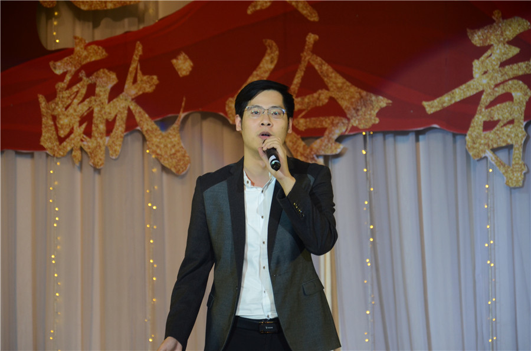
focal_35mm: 158
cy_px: 176
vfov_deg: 8.7
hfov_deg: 13.1
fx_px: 2318
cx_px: 266
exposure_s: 1/100
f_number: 5.6
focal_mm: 105
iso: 800
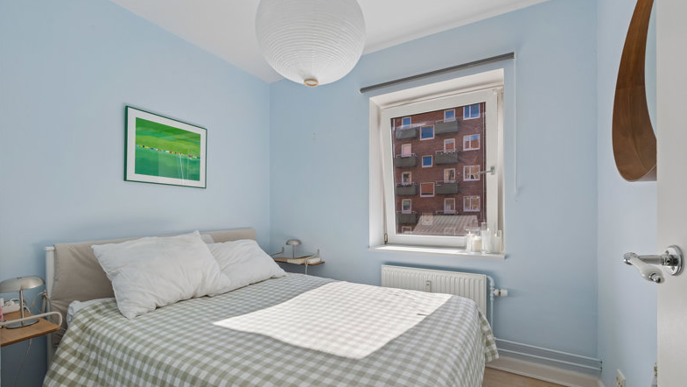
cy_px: 218
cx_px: 340
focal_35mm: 16
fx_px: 292
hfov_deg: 99.4
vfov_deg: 66.9
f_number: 11
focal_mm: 15
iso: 125
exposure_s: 1/100
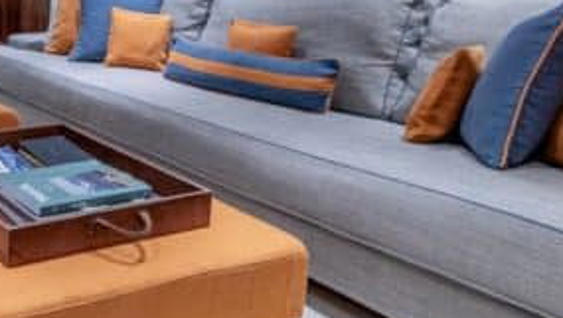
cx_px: -57
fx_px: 568
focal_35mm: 38
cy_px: 132
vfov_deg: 31.2
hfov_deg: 41.8
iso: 320
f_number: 6.3
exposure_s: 1/13
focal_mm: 14
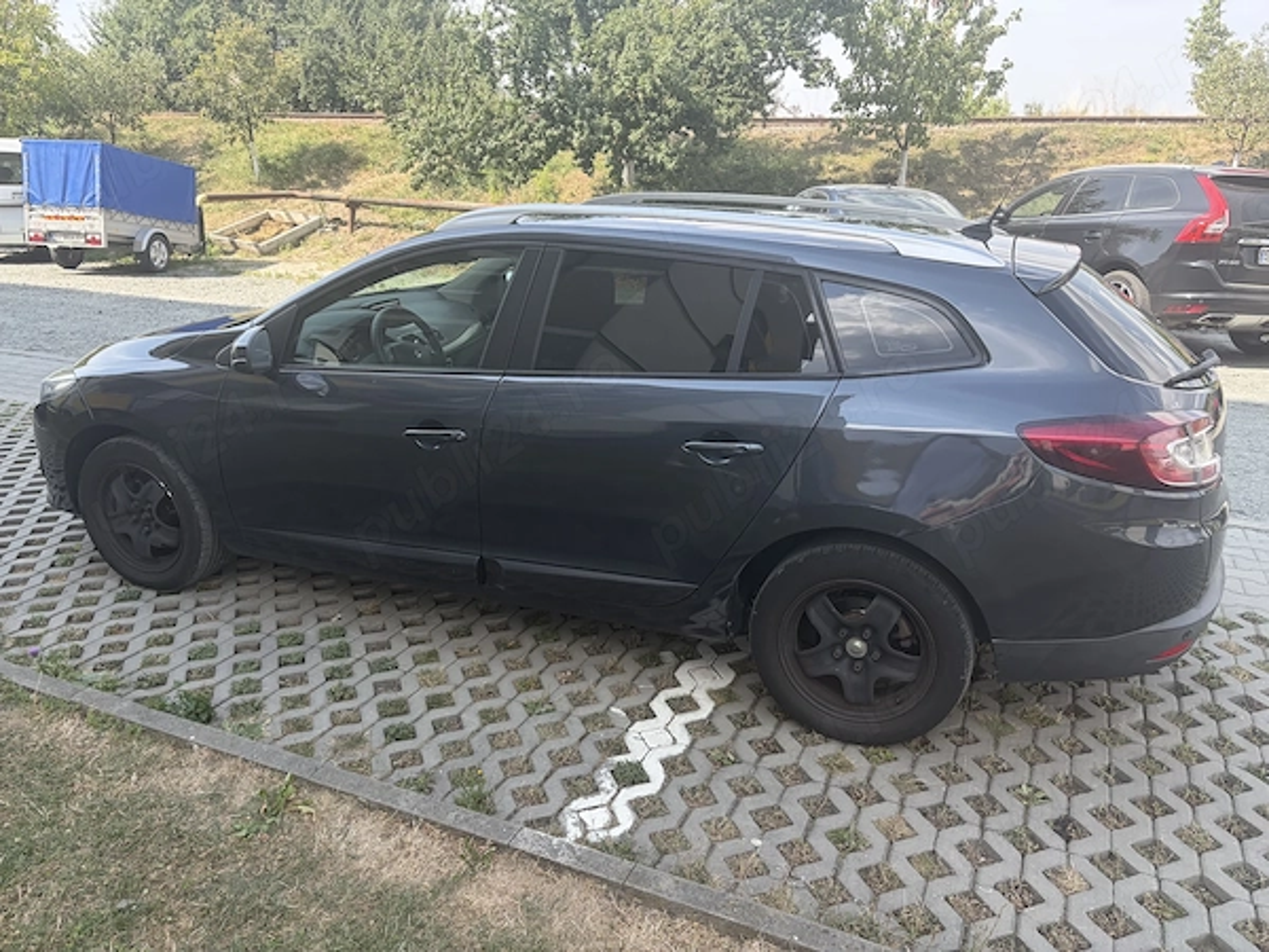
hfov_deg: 67.3
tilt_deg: -18.0
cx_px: 634
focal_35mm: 26
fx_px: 953
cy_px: 476
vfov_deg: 53.1
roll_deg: +0.0
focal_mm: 5.96
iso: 50
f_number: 1.6
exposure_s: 1/739
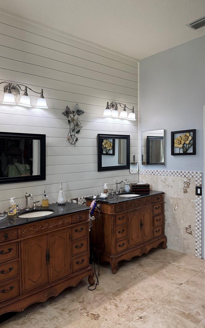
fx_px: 232
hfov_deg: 47.3
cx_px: 80
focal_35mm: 26
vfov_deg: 70.4
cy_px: 165
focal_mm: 6.76
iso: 160
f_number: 1.78
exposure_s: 1/120
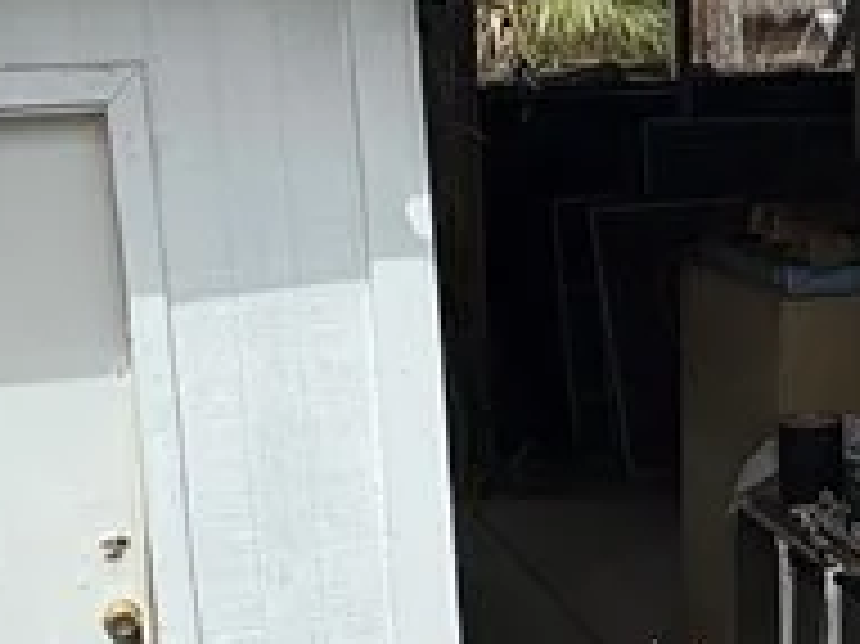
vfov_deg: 19.6
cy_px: 374
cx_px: 707
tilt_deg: -12.0
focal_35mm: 75
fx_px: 1862
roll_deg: +0.6
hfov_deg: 25.5
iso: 50
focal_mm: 2.22
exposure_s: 1/2146
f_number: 2.2
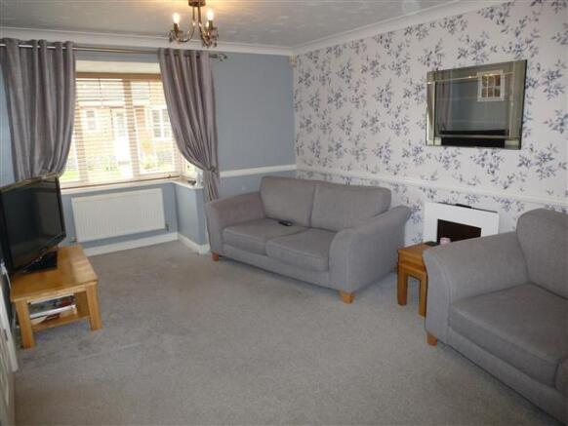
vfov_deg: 56.9
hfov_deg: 71.6
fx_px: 394
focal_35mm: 24
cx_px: 284
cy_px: 213
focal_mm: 4.3
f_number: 3.3
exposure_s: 1/60
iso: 320
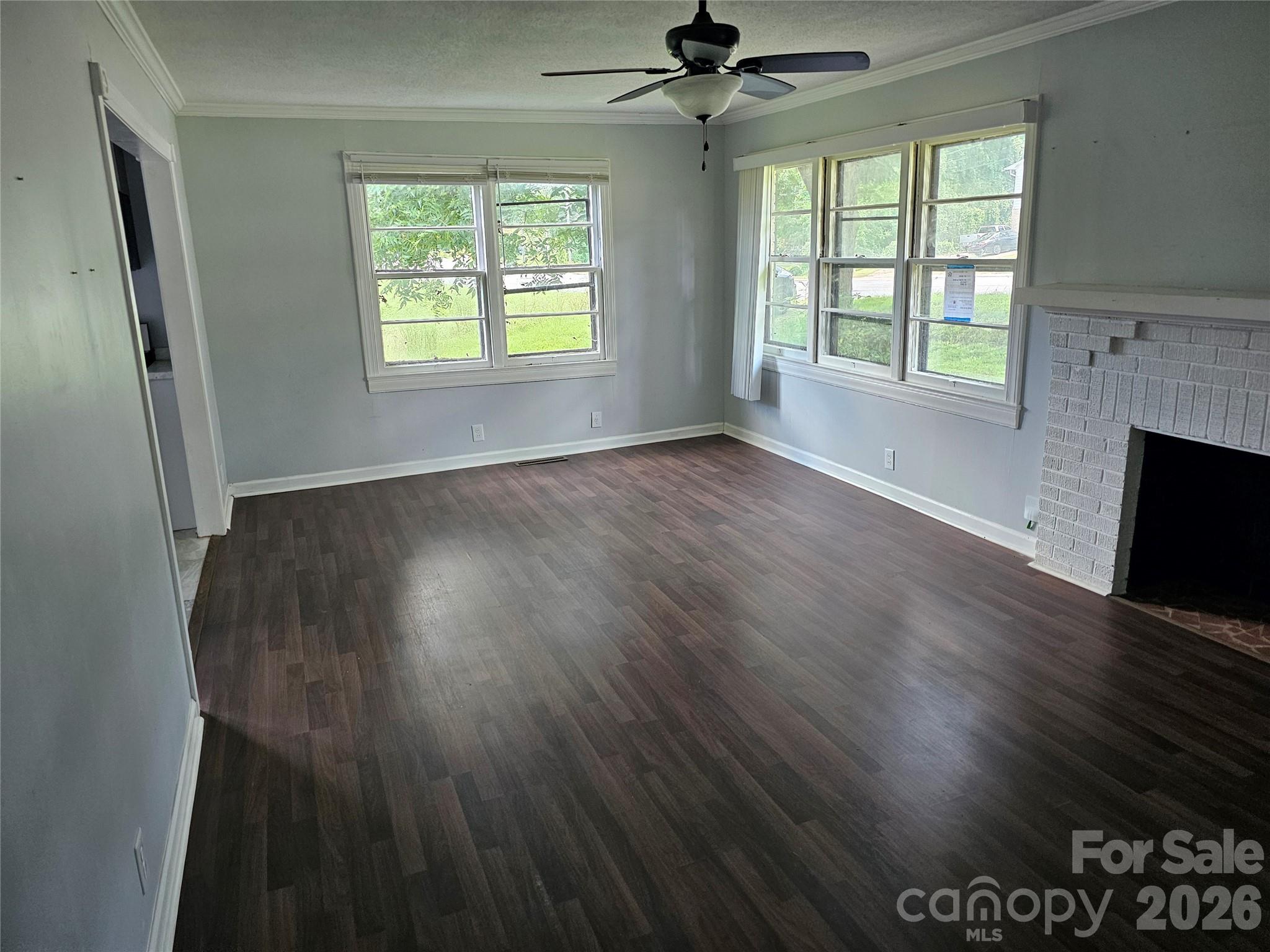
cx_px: 635
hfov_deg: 73.9
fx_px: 844
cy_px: 476
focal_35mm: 23
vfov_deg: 58.9
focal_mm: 6.3
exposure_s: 1/100
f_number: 1.7
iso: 250
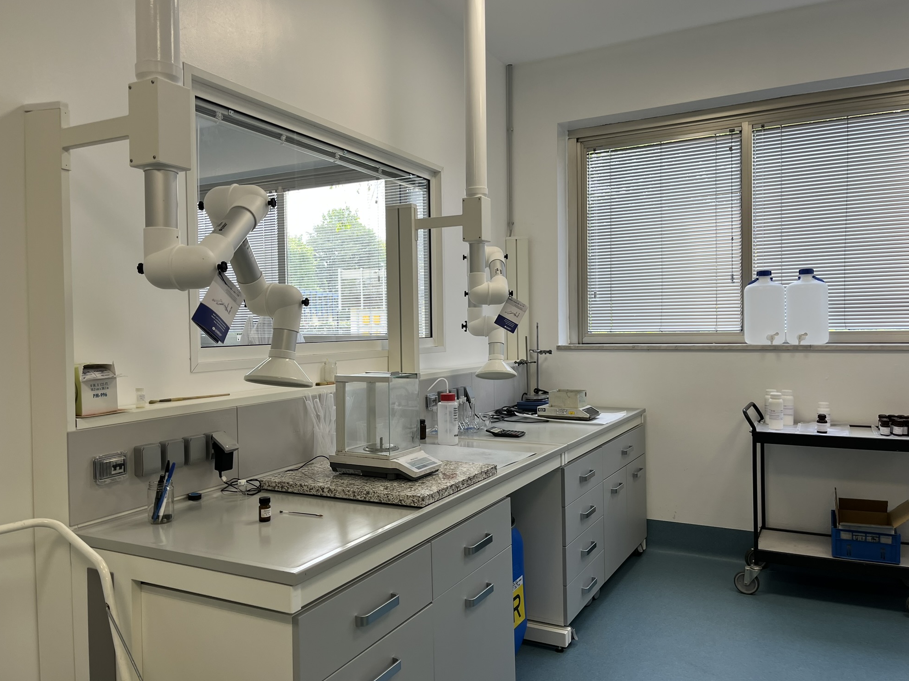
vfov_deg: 51.4
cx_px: 445
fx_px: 709
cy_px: 337
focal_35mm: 27
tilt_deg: -1.4
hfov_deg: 65.3
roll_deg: +1.2
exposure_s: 1/116
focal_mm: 5.1
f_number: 1.6
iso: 32
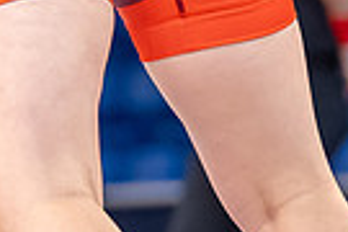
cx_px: -277
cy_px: 127
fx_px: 9279
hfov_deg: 2.1
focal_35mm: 960
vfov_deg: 1.4
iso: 1800
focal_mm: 115
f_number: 2.8
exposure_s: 1/800
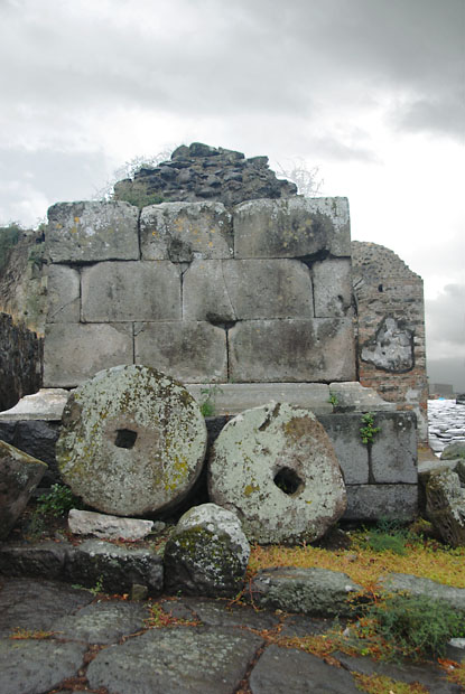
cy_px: 347
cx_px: 232
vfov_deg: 53.1
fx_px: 696
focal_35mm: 36
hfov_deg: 37.0
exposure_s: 1/125
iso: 100
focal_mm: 24
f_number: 3.8
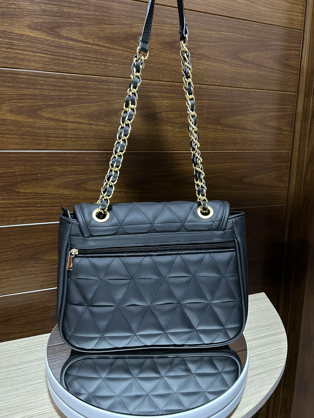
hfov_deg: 53.1
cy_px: 209
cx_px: 157
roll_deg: -0.8
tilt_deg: -11.8
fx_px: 314
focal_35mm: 26
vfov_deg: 67.3
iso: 640
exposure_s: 1/30
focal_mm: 5.7
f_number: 1.5
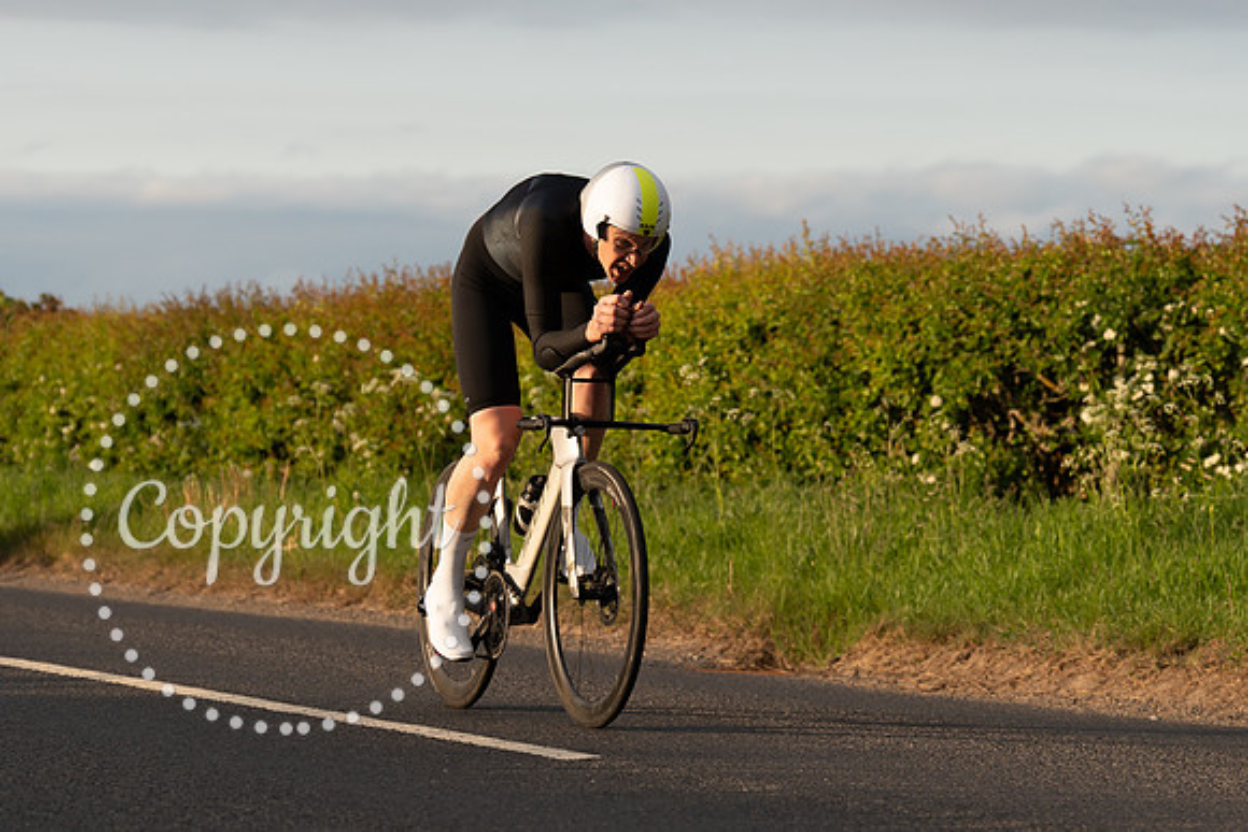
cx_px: 640
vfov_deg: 9.2
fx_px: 5194
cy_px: 274
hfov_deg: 13.7
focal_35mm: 150
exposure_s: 1/1000
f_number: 4
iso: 200
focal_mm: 99
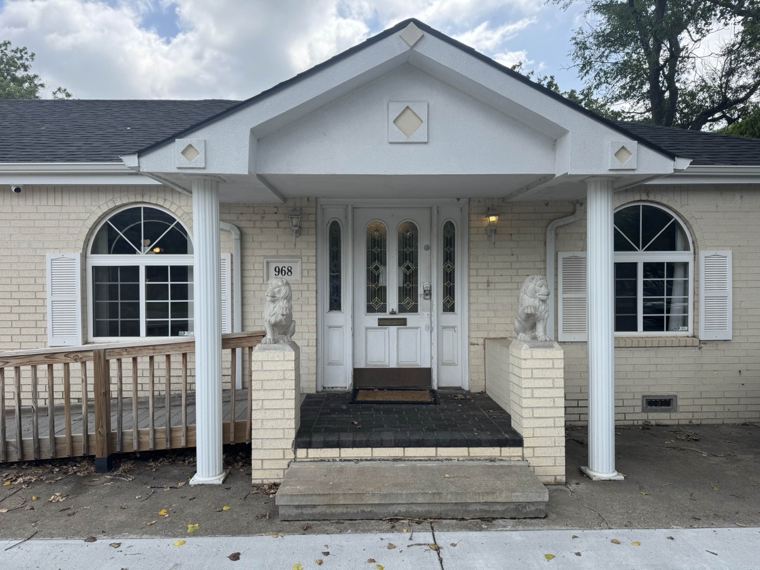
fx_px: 527
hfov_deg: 71.6
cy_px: 285
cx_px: 380
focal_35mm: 24
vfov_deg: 56.8
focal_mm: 6.76
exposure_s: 1/1597
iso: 80
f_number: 1.78
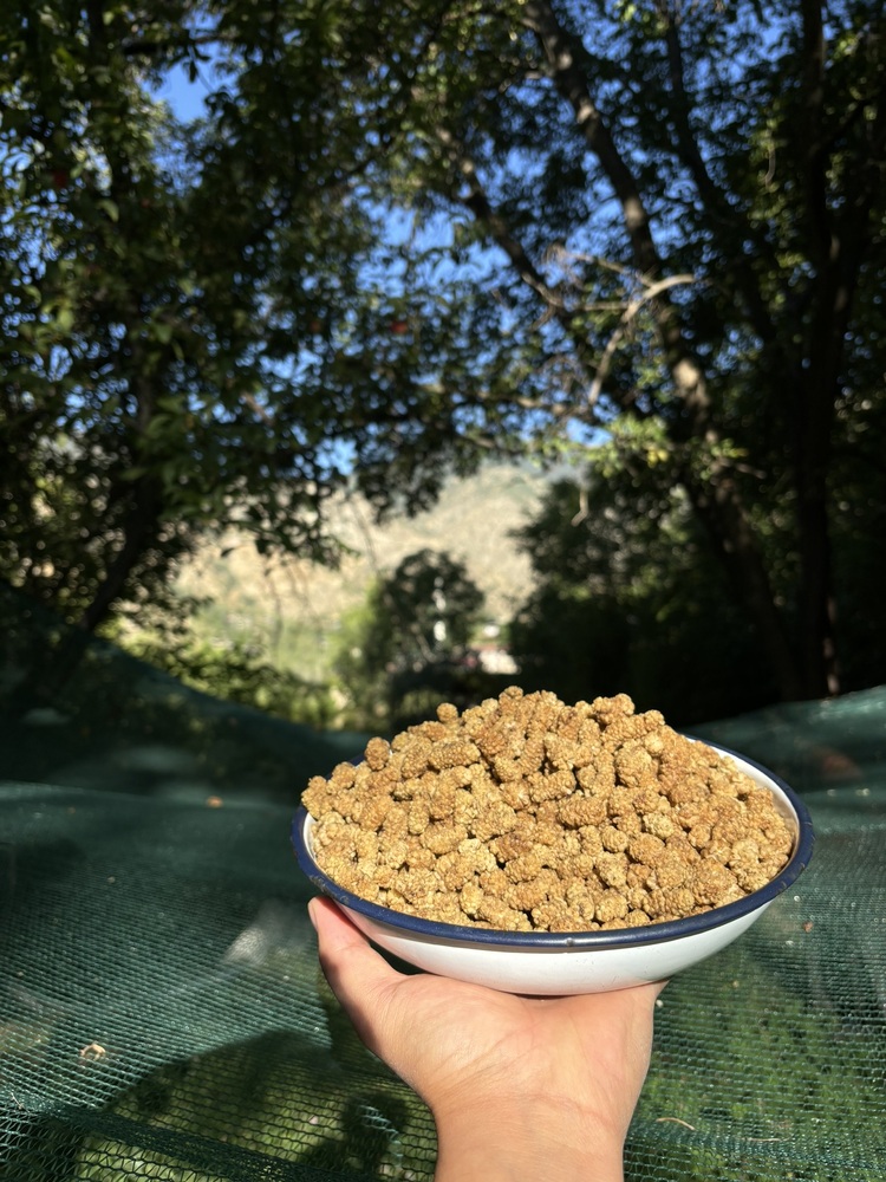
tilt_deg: +3.1
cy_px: 591
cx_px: 443
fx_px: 887
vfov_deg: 67.3
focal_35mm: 26
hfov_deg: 53.1
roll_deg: +0.3
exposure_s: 1/2778
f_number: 1.6
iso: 50
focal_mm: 5.96
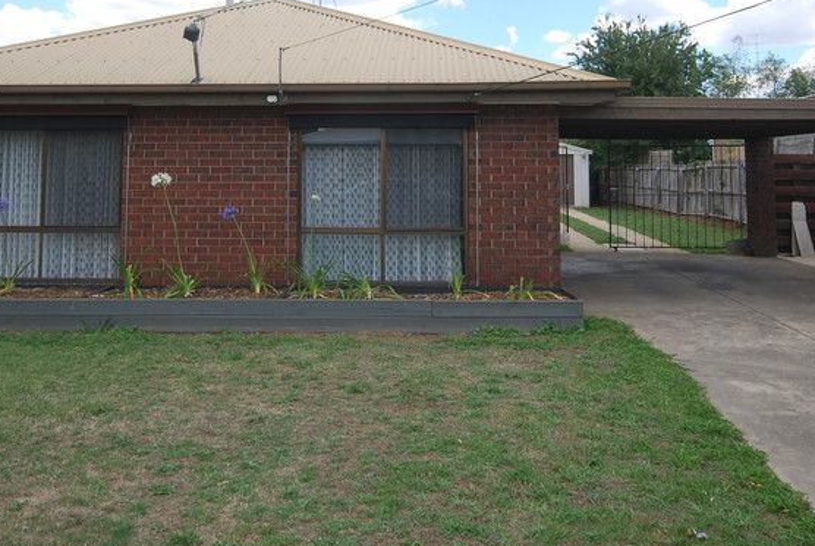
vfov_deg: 35.8
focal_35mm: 36
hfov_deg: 53.1
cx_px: 378
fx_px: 814
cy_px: 105
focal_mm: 13
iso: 100
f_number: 6.3
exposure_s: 1/160
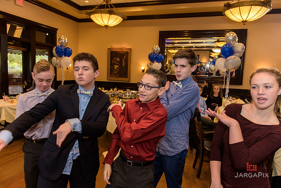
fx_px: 211
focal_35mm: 27
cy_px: 94
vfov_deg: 48.0
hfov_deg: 67.4
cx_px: 140
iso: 1600
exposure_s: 1/125
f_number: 3.2
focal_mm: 27
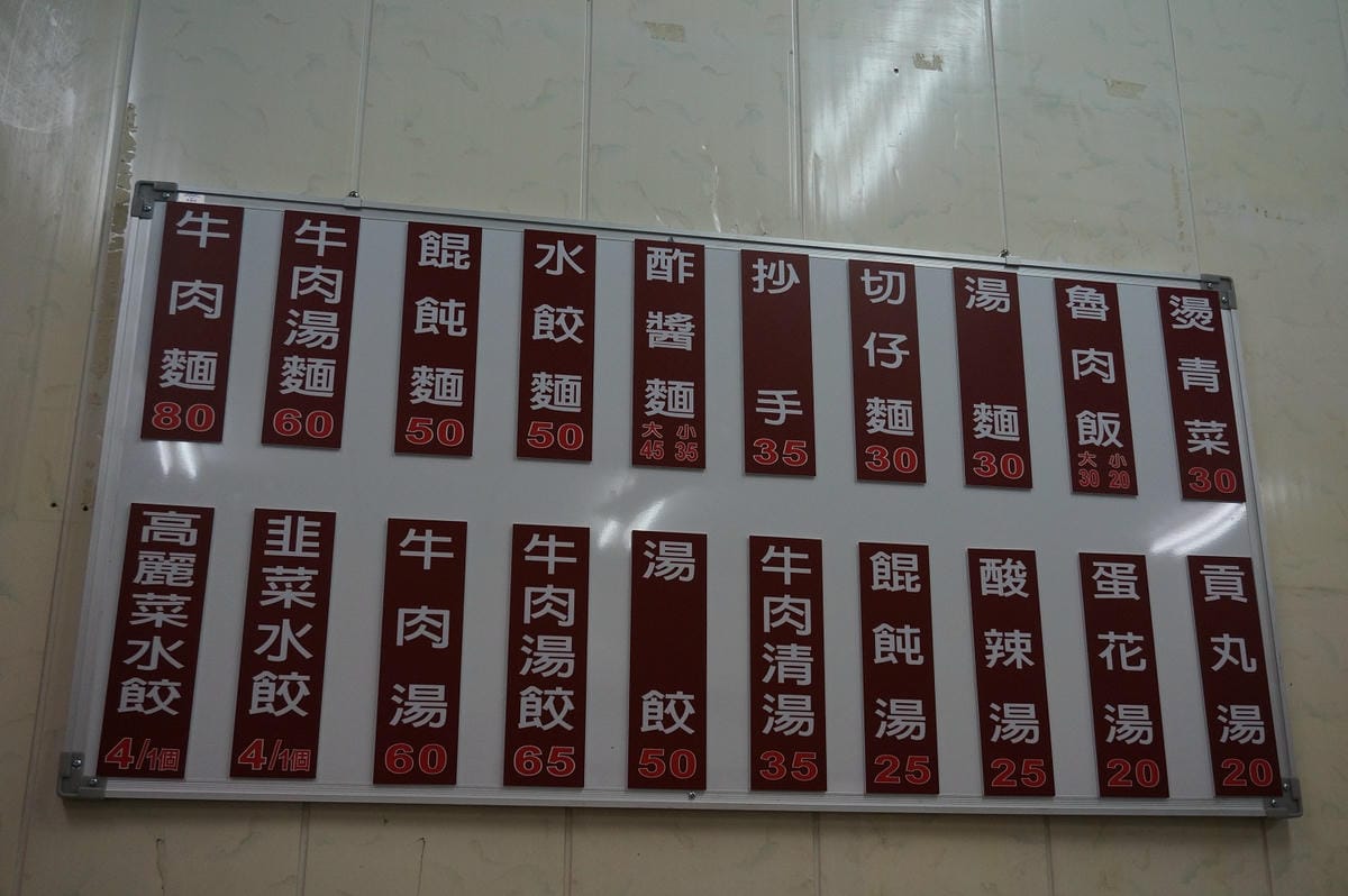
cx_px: 674
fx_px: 1459
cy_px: 448
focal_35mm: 39
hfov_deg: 49.6
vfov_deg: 34.2
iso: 640
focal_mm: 26
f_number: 4.5
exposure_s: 1/160
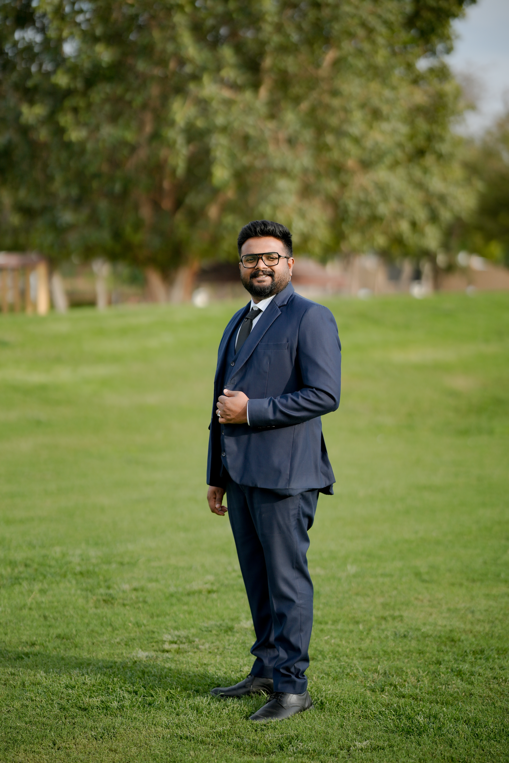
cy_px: 382
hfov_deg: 16.1
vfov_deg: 23.9
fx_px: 1803
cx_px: 254
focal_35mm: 85
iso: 125
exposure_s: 1/5000
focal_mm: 85
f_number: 1.4
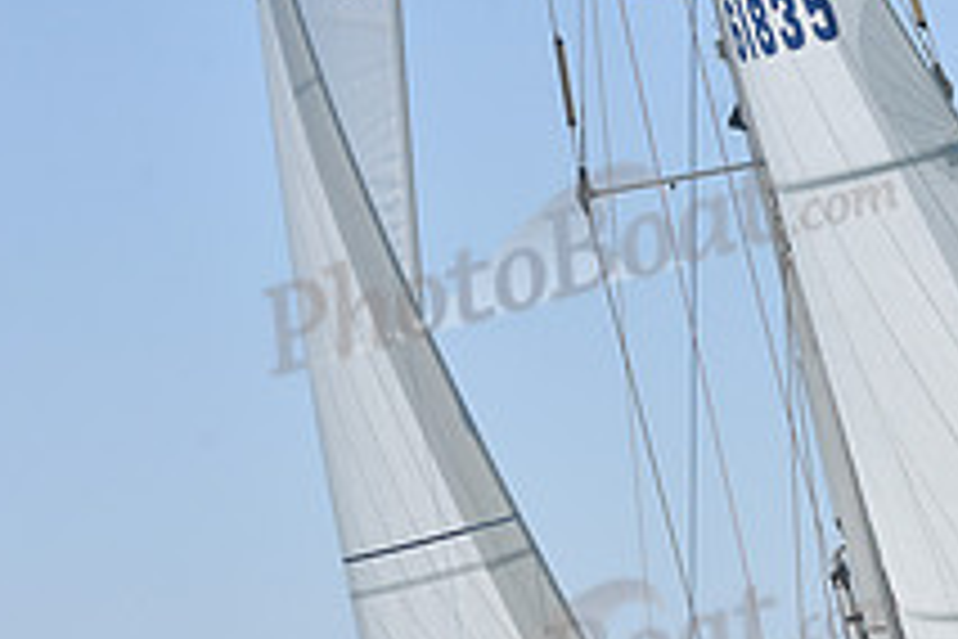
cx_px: 1133
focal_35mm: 191
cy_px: 844
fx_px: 5082
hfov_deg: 10.6
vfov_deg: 7.1
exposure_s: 1/1000
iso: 320
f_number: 10
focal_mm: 70
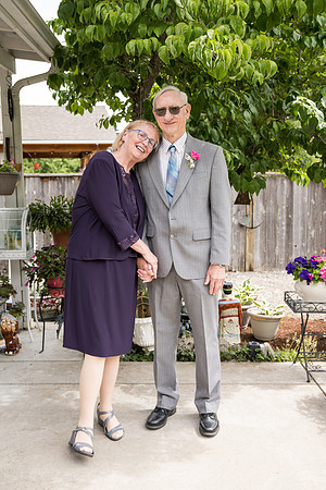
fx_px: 543
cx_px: 163
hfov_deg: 33.4
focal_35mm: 40
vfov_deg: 48.5
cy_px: 245
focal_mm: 40
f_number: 5
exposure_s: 1/500
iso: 400
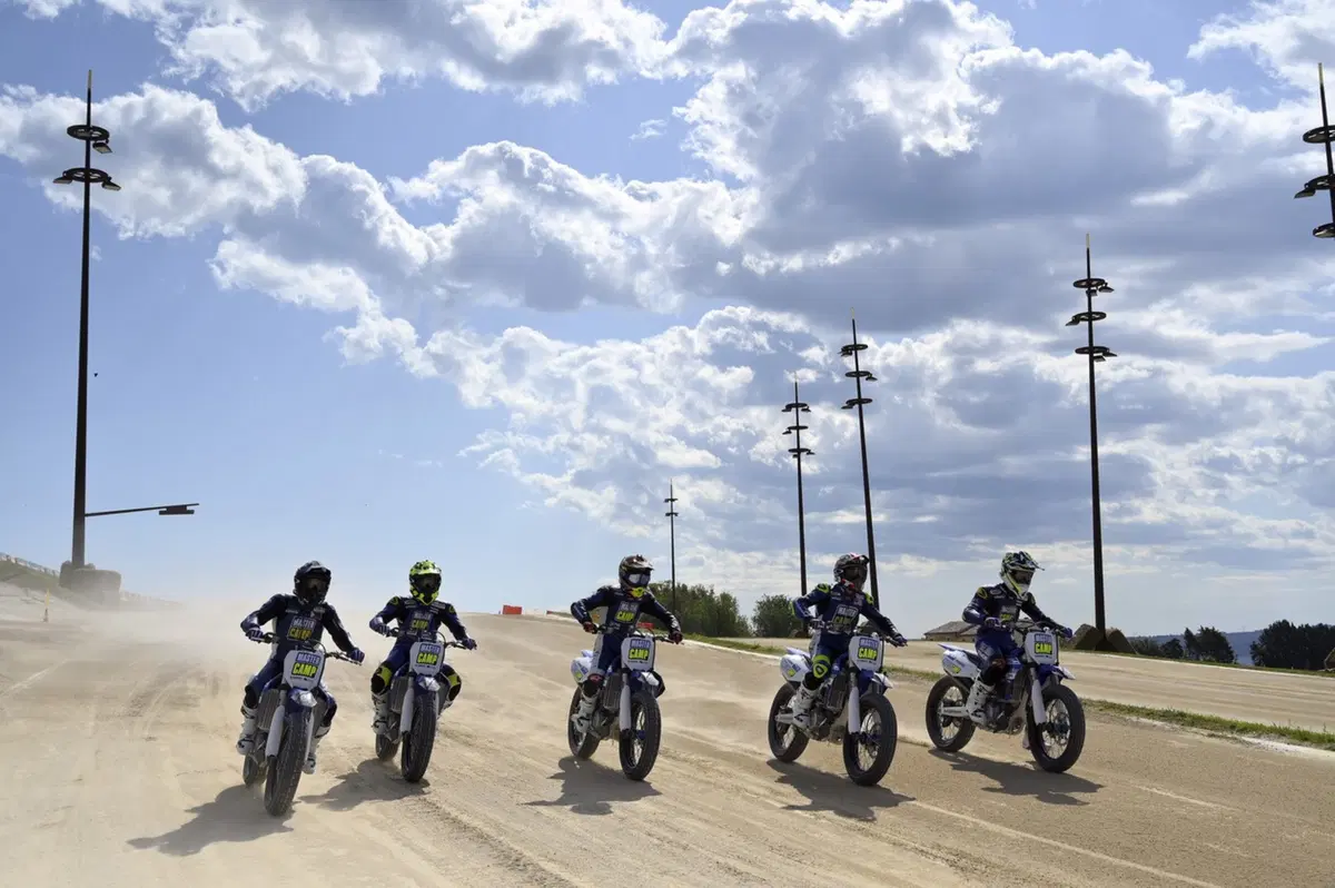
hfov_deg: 50.7
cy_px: 444
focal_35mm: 38
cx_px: 668
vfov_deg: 35.0
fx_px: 1408
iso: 400
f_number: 5.6
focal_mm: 38
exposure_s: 1/8000
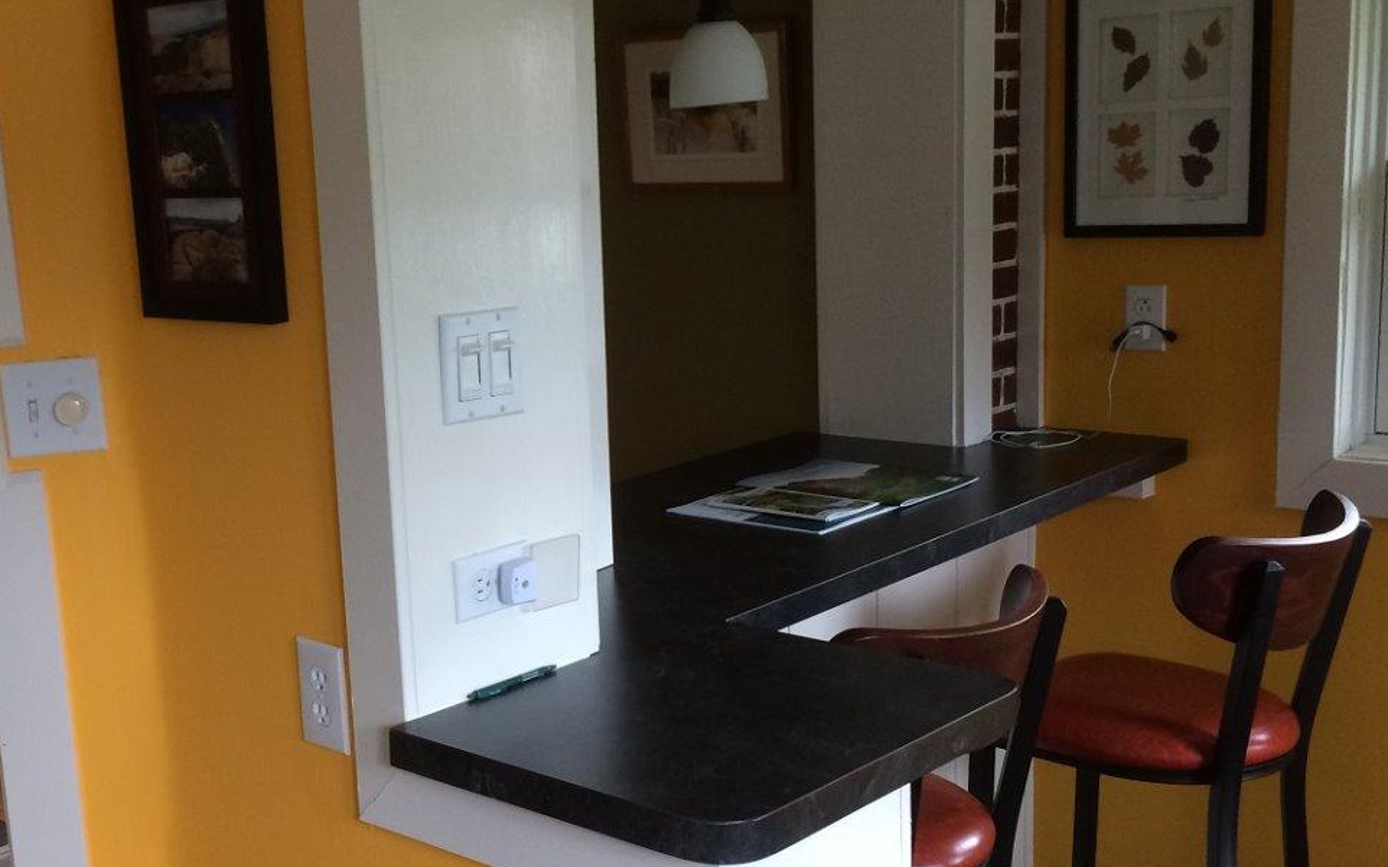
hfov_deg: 42.8
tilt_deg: -13.4
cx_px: 447
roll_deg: +2.2
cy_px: 522
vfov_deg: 27.9
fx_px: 1740
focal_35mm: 46
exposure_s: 1/33
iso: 80
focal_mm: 4.15
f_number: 2.2
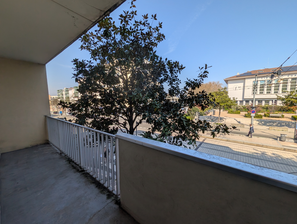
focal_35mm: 12
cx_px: 148
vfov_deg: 94.6
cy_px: 112
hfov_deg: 110.5
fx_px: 103
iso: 47
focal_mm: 2.02
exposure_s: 1/2786
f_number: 1.7
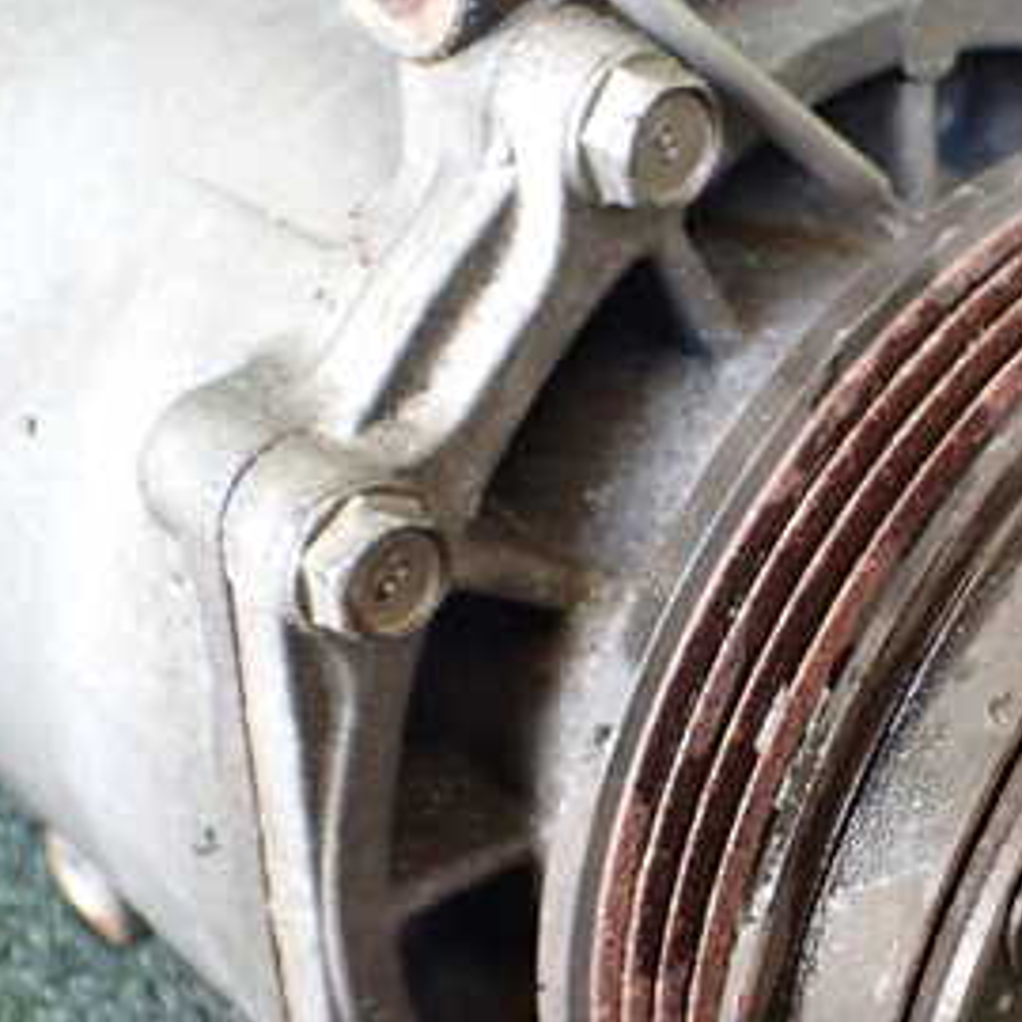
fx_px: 1971
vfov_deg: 28.9
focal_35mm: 59
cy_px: 666
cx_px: 908
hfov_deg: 28.0
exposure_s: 1/60
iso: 800
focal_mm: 5.4
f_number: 2.3
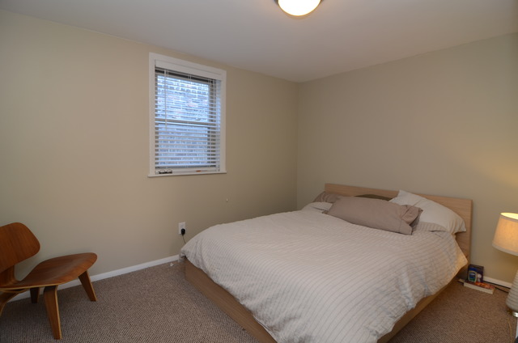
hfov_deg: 90.1
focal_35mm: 18
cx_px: 259
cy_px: 172
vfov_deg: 67.2
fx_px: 258
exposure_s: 1/13
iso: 200
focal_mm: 12
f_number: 5.6
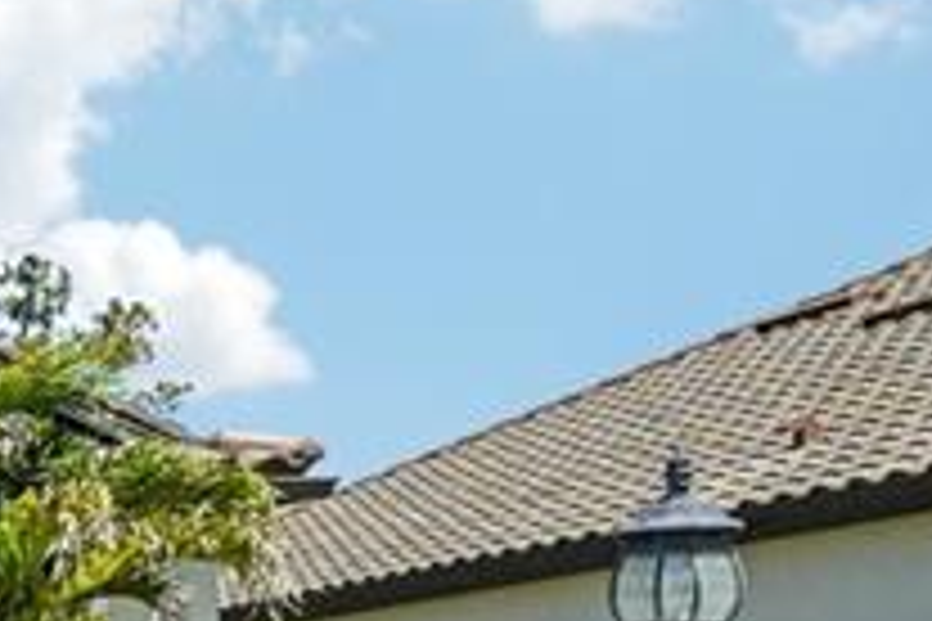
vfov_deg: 16.3
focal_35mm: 79
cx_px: -1261
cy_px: 819
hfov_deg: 15.3
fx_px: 2045
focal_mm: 16
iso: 400
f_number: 8
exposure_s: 1/1000
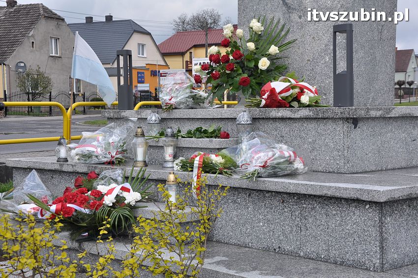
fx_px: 696
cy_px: 139
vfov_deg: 22.6
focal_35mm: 60
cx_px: 209
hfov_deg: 33.4
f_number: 10
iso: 320
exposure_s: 1/320
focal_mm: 40
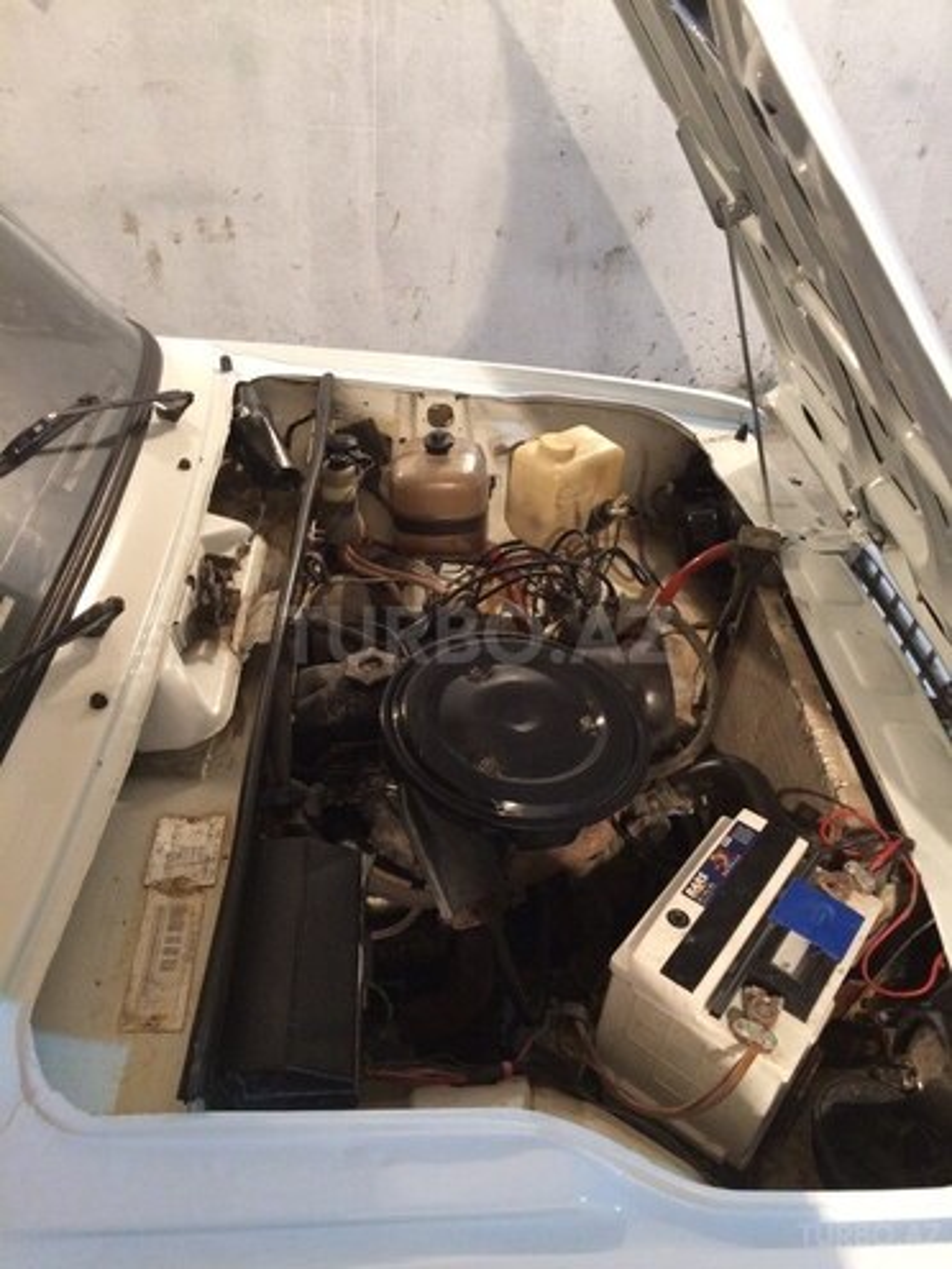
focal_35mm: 29
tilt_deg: -38.0
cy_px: 634
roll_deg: -1.4
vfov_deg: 61.7
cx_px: 476
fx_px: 1063
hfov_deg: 48.2
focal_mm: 4.15
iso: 250
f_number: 2.2
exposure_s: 1/20
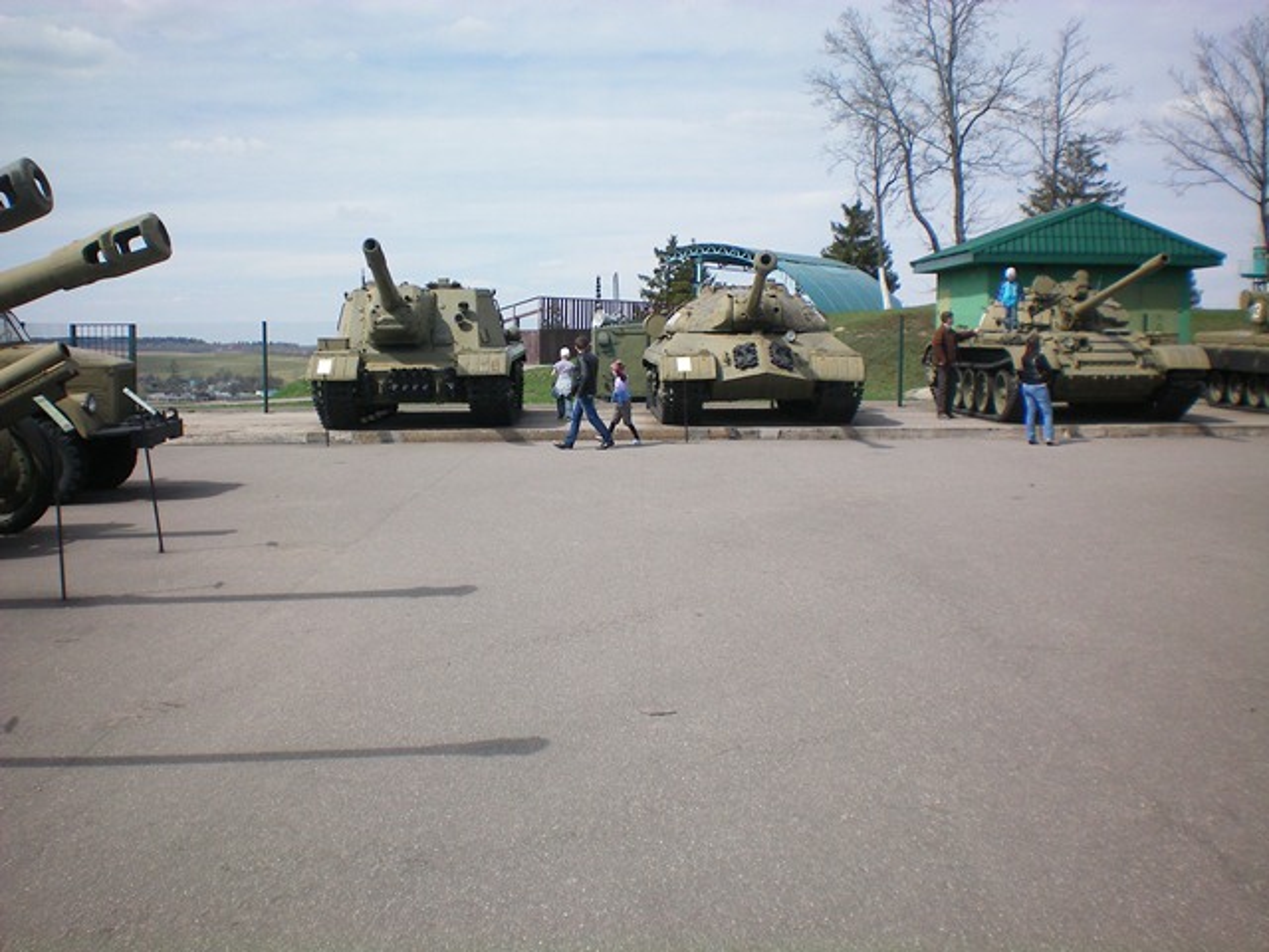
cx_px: 634
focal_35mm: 38
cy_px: 476
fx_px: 1393
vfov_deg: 37.7
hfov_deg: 49.0
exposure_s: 1/500
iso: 64
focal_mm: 6.3
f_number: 4.6
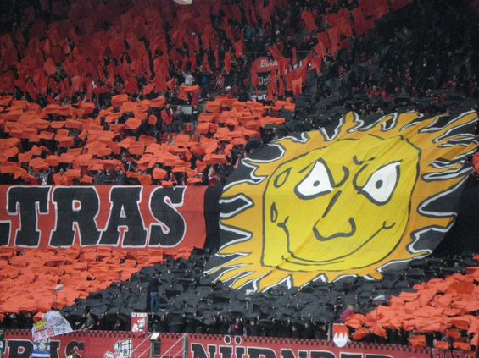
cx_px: 240
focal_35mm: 266
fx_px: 3678
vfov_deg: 5.6
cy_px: 179
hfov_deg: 7.5
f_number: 5.4
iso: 800
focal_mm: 44.1
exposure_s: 1/80
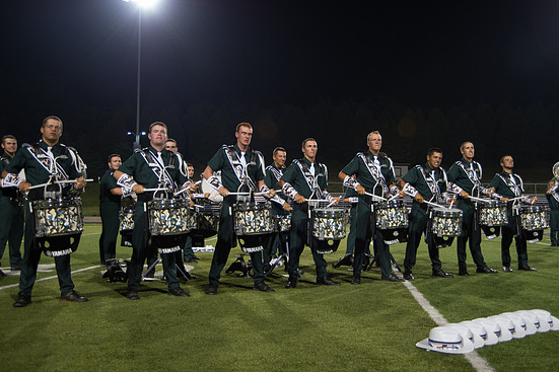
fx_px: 652
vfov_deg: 31.9
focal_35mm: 42
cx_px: 318
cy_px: 181
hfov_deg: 46.3
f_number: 4
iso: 2200
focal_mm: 35
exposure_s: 1/160
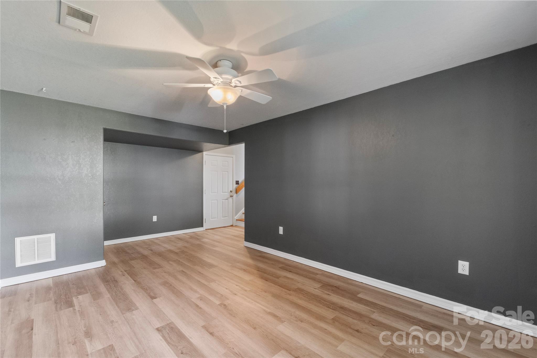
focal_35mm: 15
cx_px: 268
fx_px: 224
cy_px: 179
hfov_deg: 100.4
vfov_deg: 77.3
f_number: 8
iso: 1250
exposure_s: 1.3
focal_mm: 10
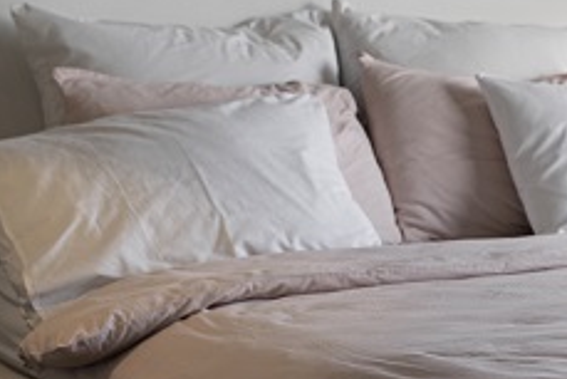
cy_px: 339
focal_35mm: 88
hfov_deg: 20.6
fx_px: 1387
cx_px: 787
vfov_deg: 15.4
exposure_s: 1/125
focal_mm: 28
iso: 250
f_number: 4.5
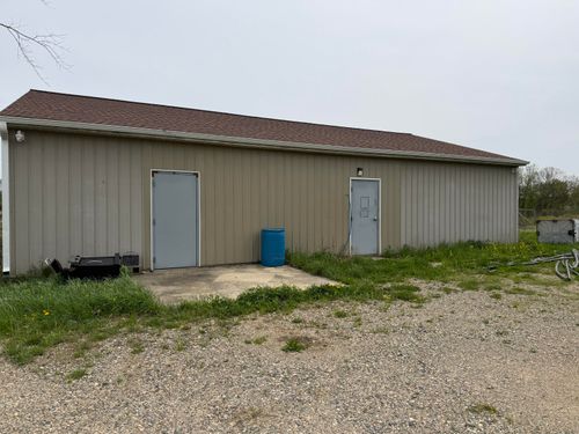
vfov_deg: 56.8
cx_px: 290
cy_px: 217
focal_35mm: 24
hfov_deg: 71.6
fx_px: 401
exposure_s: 1/7353
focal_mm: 6.76
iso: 80
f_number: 1.78
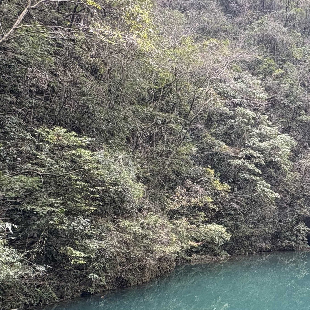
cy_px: 188
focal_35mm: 36
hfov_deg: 39.6
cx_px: 322
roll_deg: -0.6
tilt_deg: +4.6
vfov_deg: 45.8
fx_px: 365
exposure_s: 1/99
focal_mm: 2.22
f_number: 2.2
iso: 125
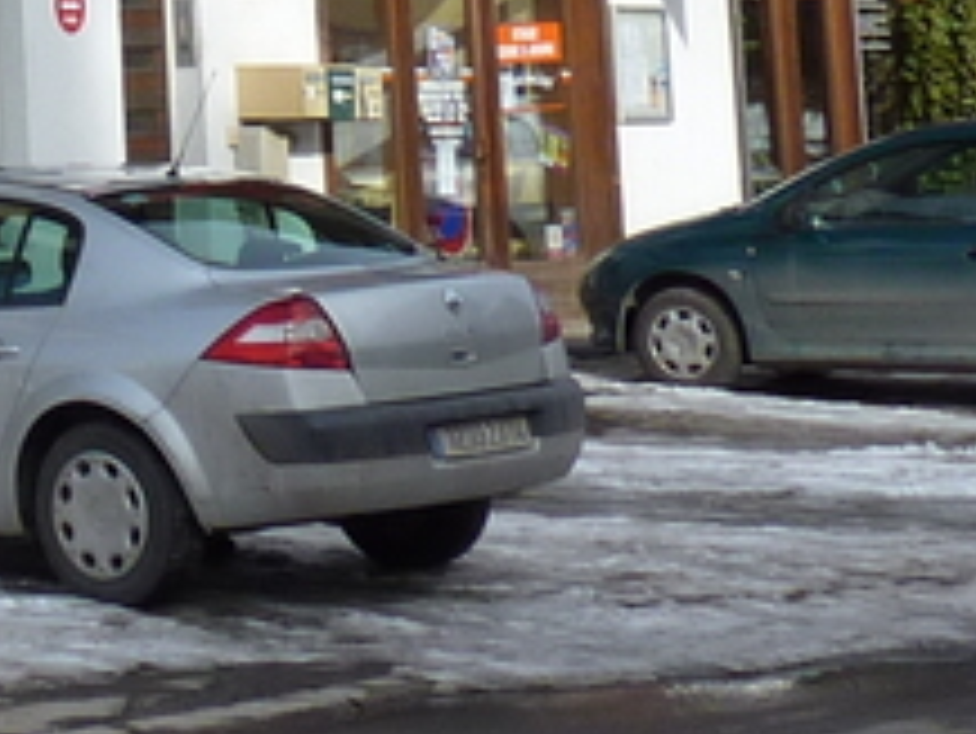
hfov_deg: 12.8
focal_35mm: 138
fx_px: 3893
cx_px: -877
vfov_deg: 10.2
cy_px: -572
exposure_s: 1/500
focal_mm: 4.1
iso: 80
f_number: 4.5
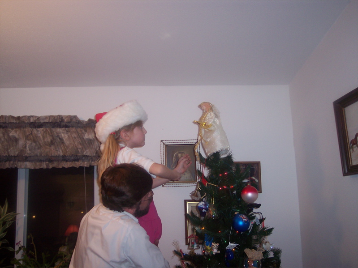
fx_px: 393
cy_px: 134
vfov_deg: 37.7
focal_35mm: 38
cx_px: 179
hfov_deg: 49.0
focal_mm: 8
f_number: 2.8
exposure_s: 1/30
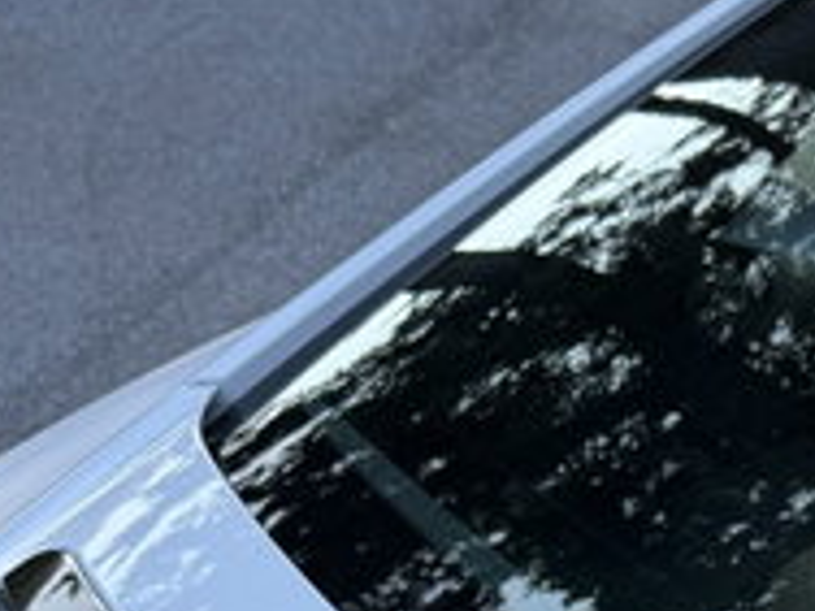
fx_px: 2307
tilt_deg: -40.5
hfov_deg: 18.7
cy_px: 949
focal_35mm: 98
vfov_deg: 14.0
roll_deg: +0.6
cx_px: 1049
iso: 80
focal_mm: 6.76
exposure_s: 1/967
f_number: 1.78
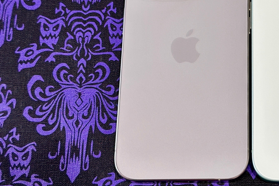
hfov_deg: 22.1
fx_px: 697
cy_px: 46
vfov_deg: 15.1
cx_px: 249
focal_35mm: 90
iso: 100
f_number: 1.78
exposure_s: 1/60
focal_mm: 6.86
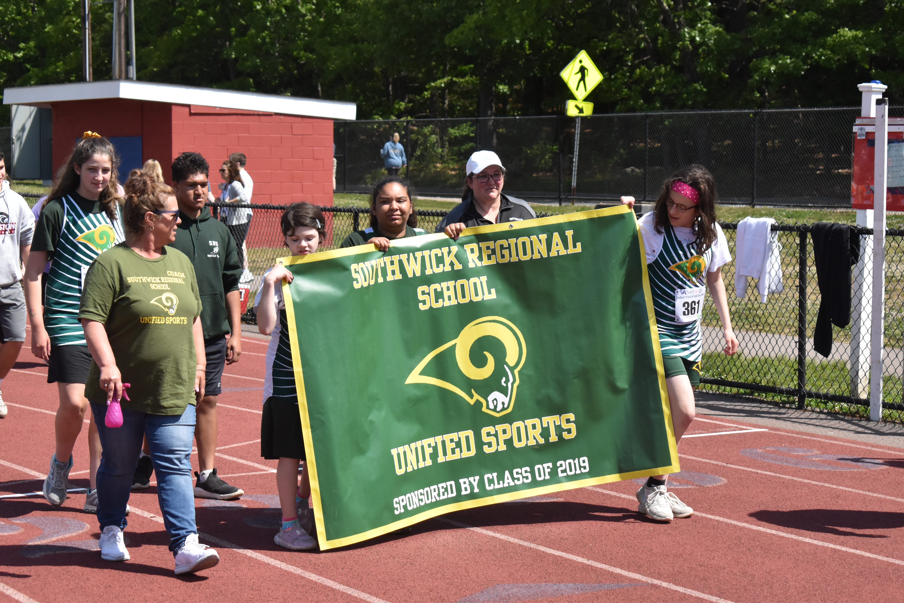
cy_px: 302
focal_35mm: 82
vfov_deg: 16.6
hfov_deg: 24.6
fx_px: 2072
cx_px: 452
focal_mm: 55
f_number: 5.6
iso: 1100
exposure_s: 1/4000
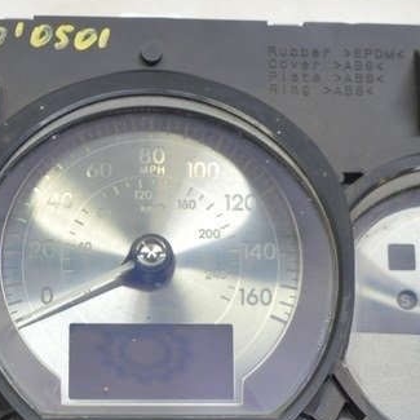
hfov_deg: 18.8
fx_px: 1268
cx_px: 152
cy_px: 328
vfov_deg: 18.7
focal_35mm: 92
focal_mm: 23
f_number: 5.6
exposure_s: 1/15
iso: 400
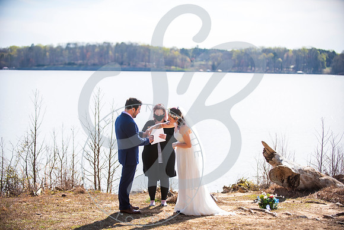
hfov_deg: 22.6
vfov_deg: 15.2
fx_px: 860
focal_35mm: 90
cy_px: 115
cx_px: 172
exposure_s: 1/1000
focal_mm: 90
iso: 100
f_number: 2.8
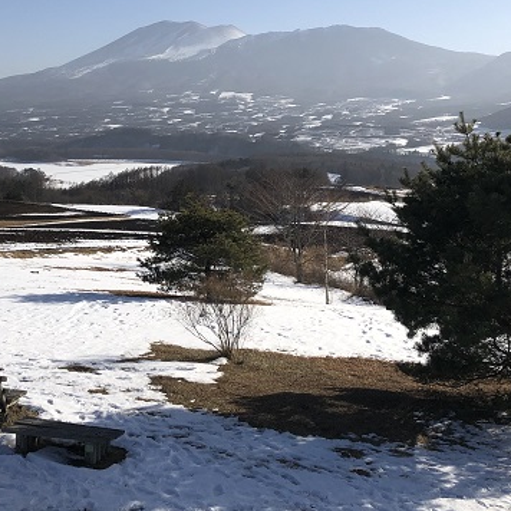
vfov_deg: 33.7
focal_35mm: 50
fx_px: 835
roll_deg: -0.6
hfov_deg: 34.0
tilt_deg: -4.2
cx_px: 241
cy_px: 165
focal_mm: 3.99
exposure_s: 1/3436
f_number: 1.8
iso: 20
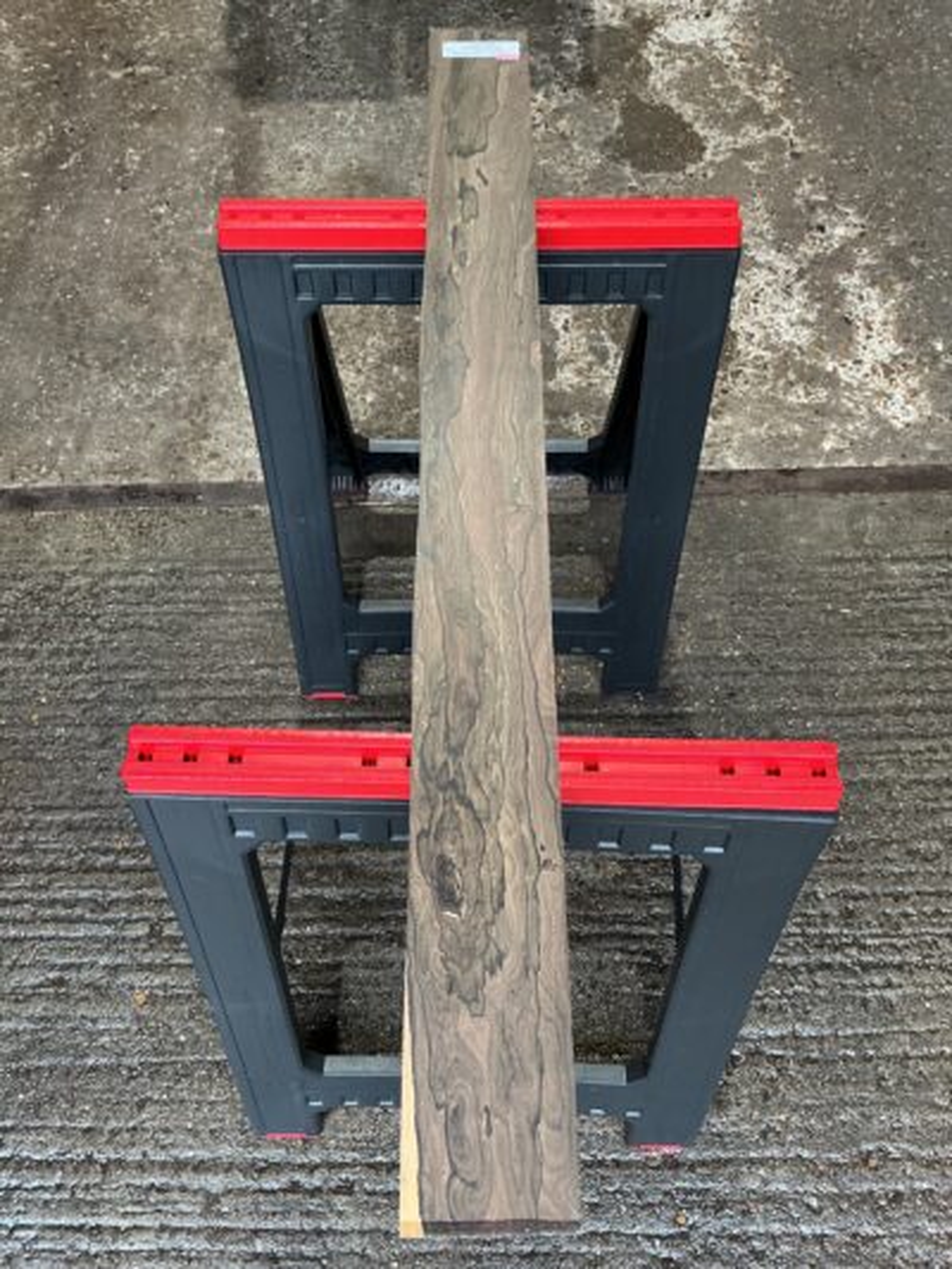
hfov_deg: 48.2
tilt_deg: -60.8
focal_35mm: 29
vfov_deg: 61.6
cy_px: 634
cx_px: 476
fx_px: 1063
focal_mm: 3
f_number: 1.8
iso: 125
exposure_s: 1/50
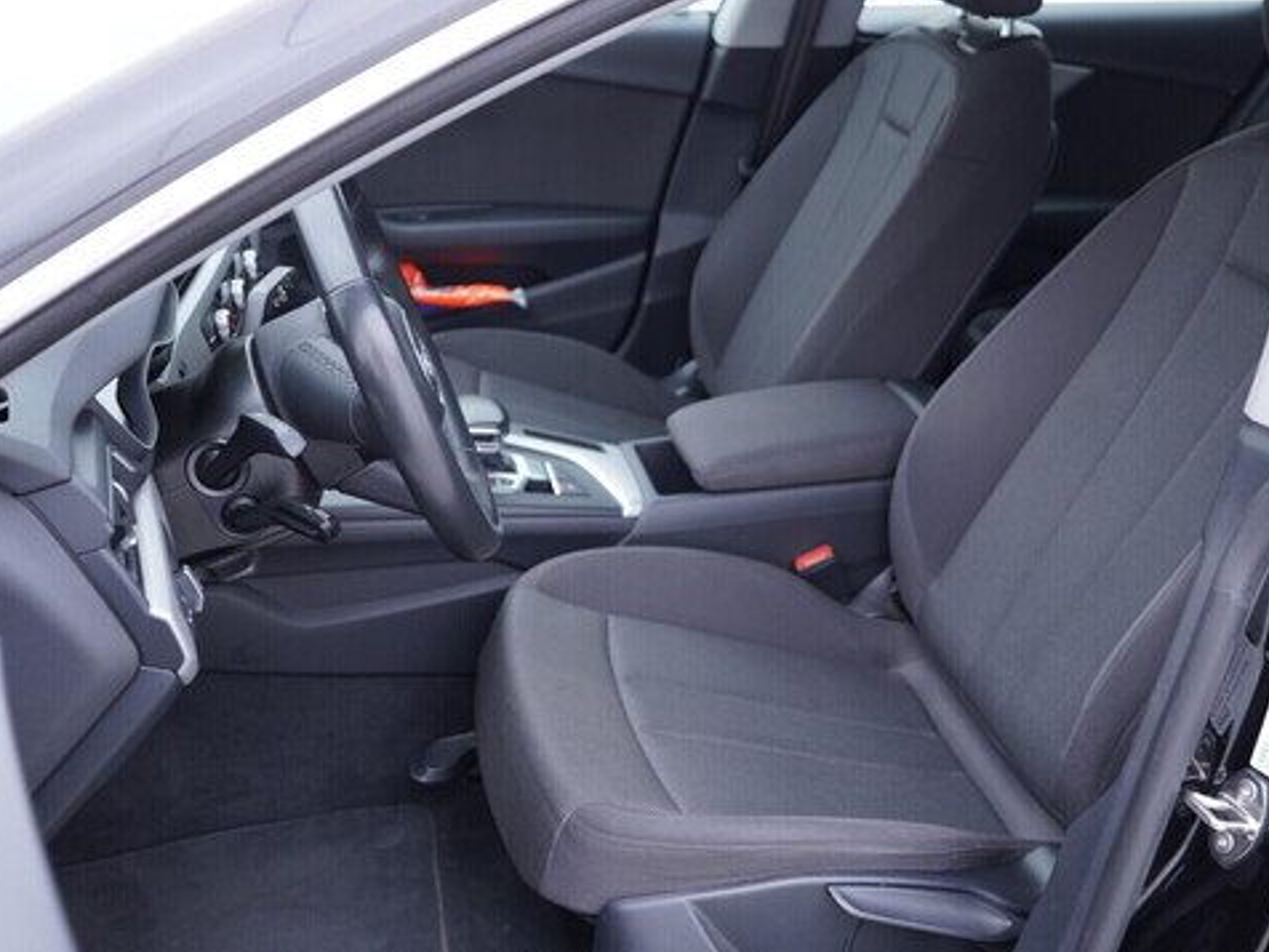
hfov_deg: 46.8
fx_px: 1466
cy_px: 479
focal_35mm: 40
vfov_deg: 36.0
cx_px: 672
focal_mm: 24
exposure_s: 1/40
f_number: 2.8
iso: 250
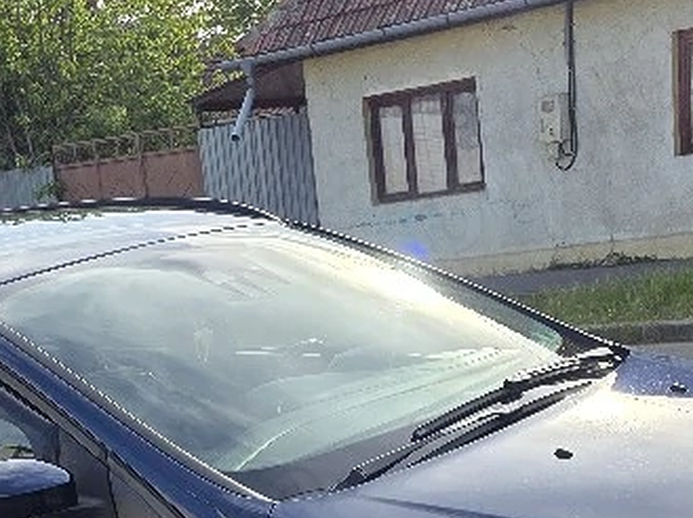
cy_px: 653
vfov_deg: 19.5
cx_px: 236
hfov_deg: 27.6
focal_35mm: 70
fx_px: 1400
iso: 80
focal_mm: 6.3
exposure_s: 1/5000
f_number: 1.7
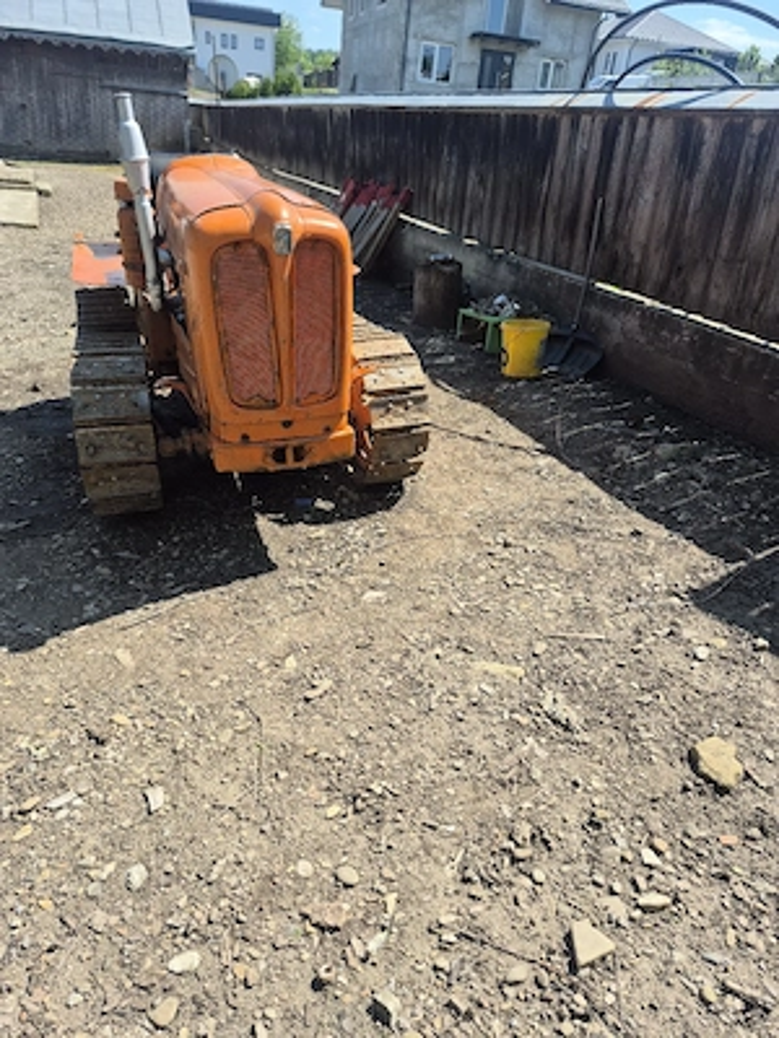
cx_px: 390
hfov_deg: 58.9
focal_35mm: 23
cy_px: 519
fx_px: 690
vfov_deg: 73.9
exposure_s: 1/909
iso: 25
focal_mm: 5.4
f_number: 1.8
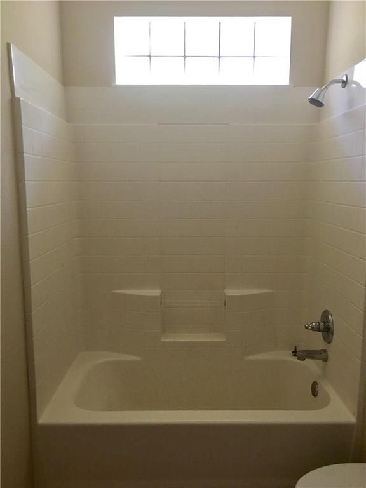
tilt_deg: -8.7
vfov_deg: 61.7
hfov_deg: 48.2
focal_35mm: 29
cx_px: 183
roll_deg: -0.3
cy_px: 244
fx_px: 409
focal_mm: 4.15
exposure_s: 1/15
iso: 50
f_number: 2.2
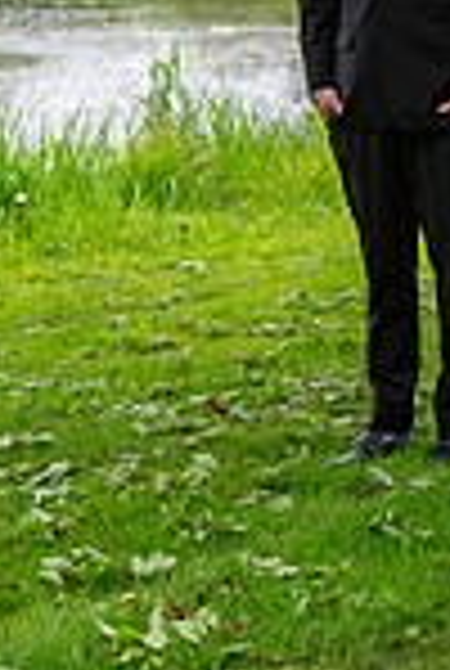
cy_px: 211
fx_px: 3938
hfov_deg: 6.5
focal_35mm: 211
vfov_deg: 9.7
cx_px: -14
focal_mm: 70
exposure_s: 1/160
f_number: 3.2
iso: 80
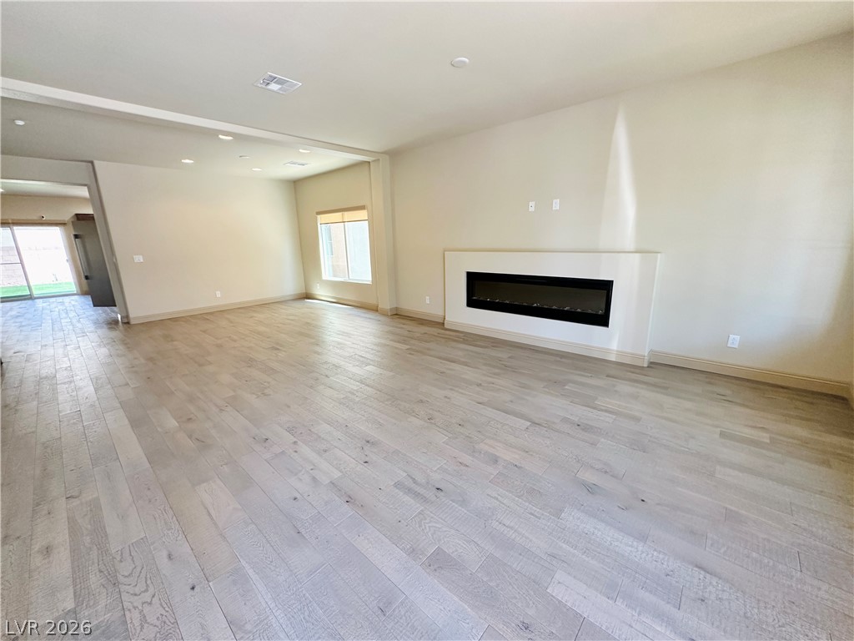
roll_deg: +1.8
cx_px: 427
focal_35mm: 14
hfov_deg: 102.1
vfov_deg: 85.7
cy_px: 320
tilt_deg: -12.8
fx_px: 345
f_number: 2.2
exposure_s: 1/120
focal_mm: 2.22
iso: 250
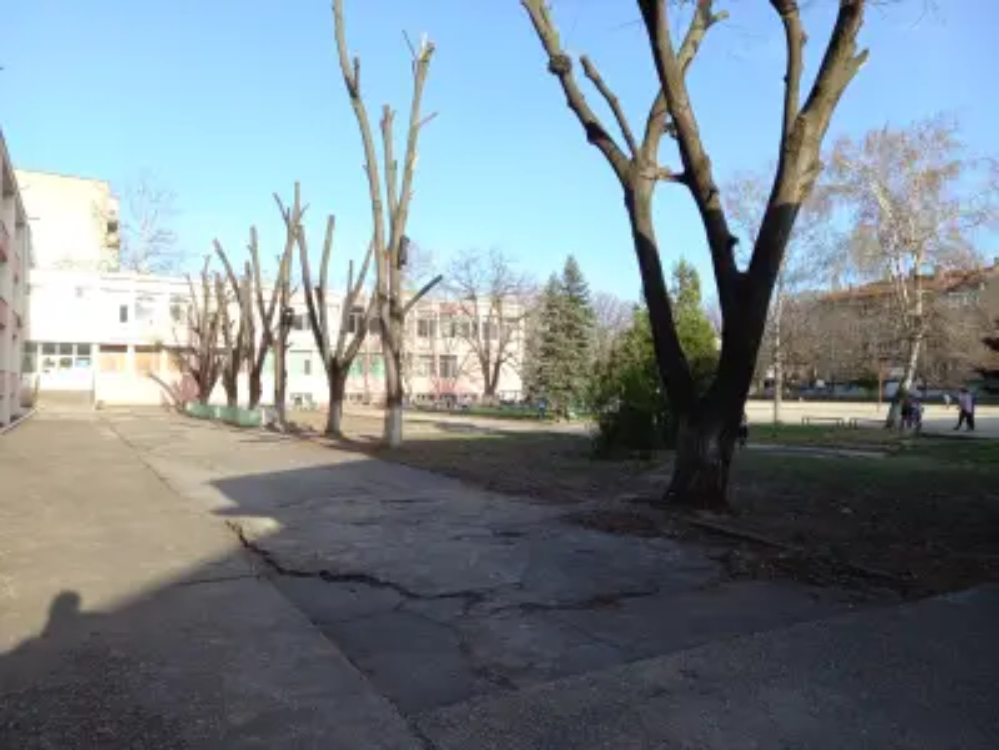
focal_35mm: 25
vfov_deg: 54.9
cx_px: 500
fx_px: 721
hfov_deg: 69.4
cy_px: 375
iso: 26
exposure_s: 1/262
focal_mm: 4.6
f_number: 2
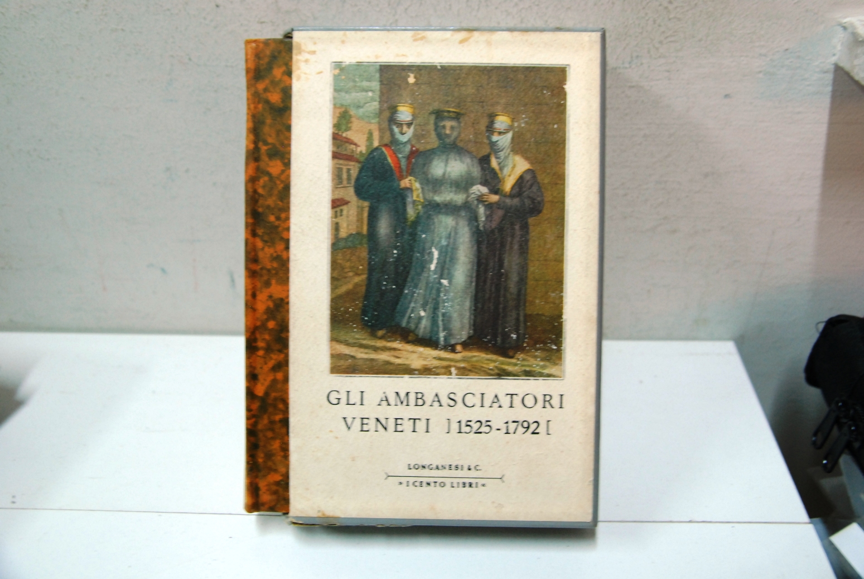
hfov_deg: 57.2
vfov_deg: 40.1
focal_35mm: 33
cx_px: 432
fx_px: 793
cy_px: 290
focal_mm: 22
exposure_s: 1/15
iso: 800
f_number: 6.3
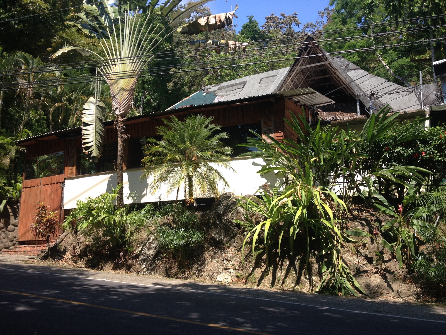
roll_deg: +0.7
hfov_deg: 52.6
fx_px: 451
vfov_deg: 40.7
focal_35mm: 35
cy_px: 168
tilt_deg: +9.4
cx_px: 223
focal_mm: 4.28
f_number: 2.4
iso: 50
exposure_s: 1/876
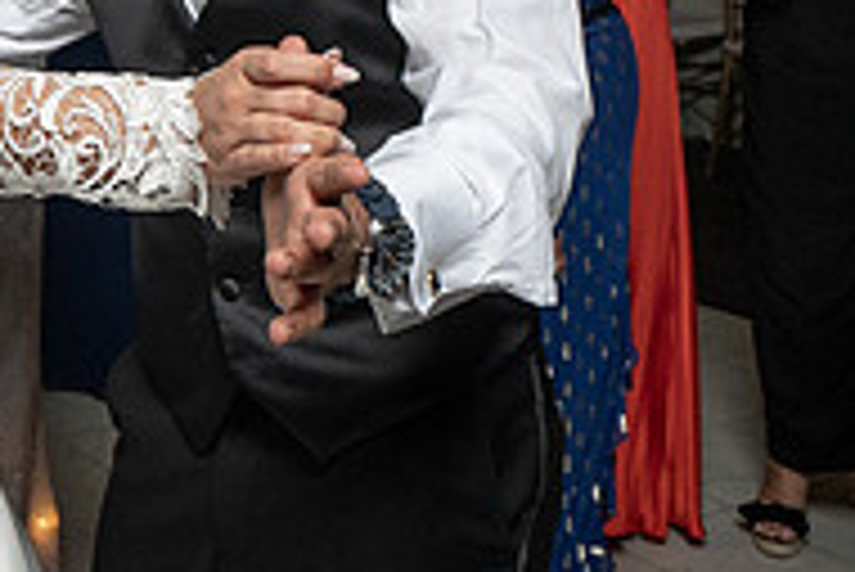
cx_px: 71
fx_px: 1759
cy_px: -81
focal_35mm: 74
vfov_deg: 17.7
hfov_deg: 26.3
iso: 2000
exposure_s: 1/250
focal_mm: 19
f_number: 5.6
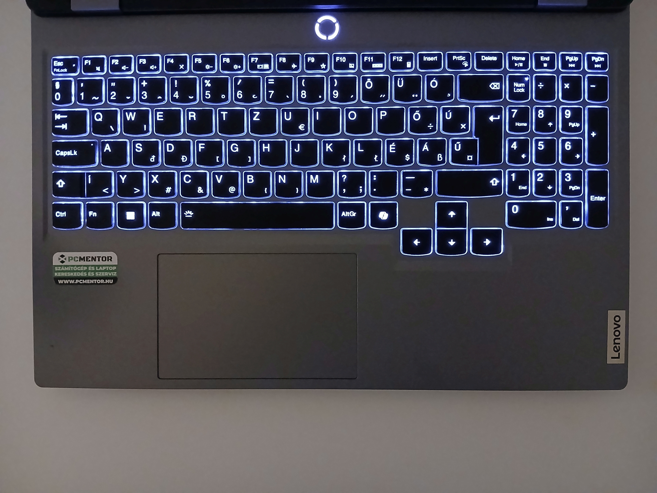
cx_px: 328
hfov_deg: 67.3
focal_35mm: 26
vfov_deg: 53.1
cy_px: 246
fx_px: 493
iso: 1600
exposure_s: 1/15
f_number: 1.8
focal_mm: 3.98
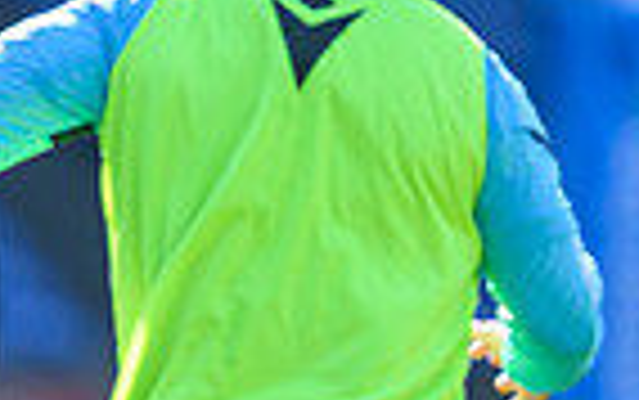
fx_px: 33846
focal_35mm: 1942
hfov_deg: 1.1
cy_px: 300
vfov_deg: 0.7
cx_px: -269
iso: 500
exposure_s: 1/1600
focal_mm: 400
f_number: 3.5
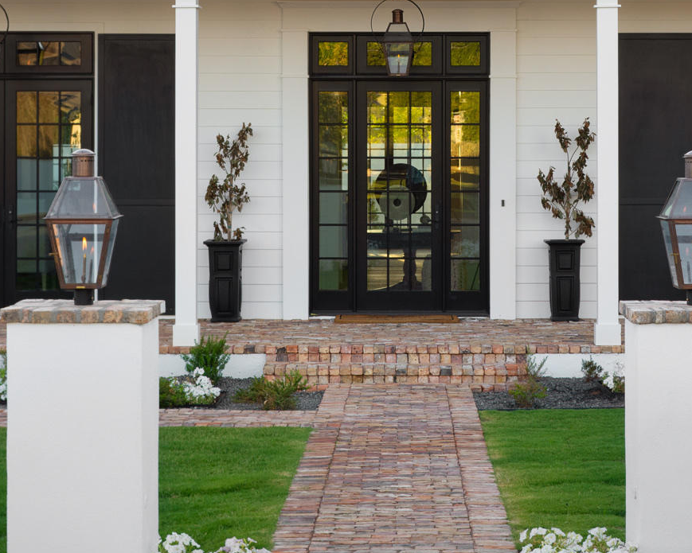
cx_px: 398
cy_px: 84
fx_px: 2294
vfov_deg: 13.7
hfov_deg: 17.1
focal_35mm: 112
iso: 200
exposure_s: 1/25
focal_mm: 45
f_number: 11
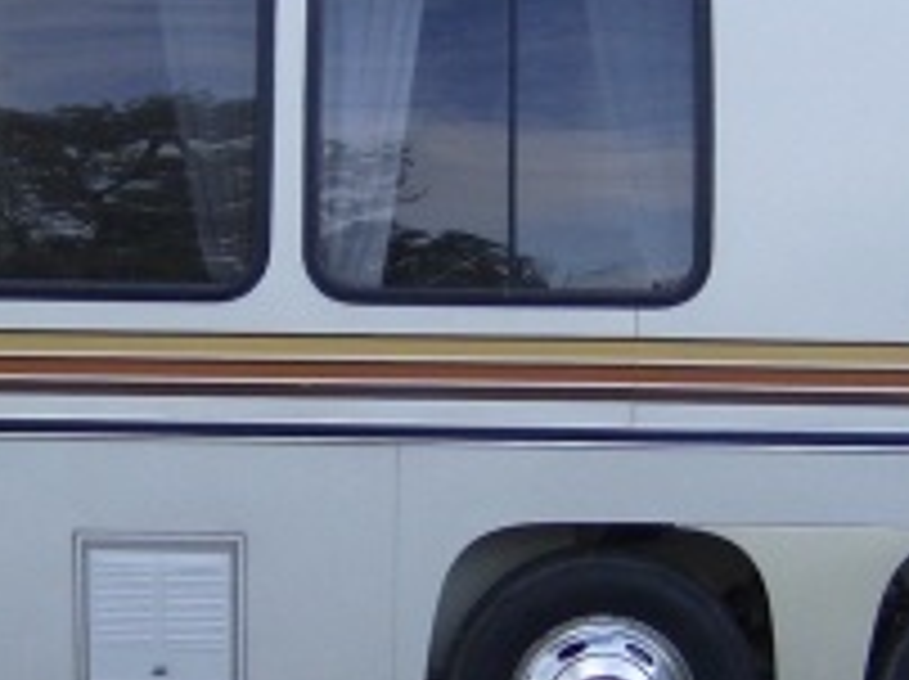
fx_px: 2990
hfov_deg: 17.3
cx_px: 324
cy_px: 385
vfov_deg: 13.0
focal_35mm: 114
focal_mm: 6
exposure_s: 1/305
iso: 100
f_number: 2.8
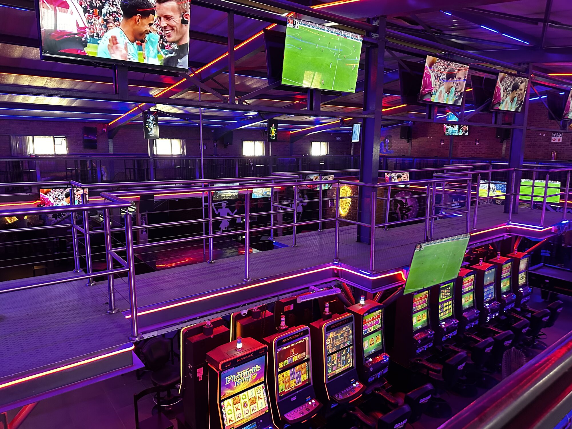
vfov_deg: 56.8
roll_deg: +1.1
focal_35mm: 24
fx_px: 397
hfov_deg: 71.6
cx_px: 286
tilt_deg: -10.0
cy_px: 214
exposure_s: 1/50
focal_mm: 6.86
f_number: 1.78
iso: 800
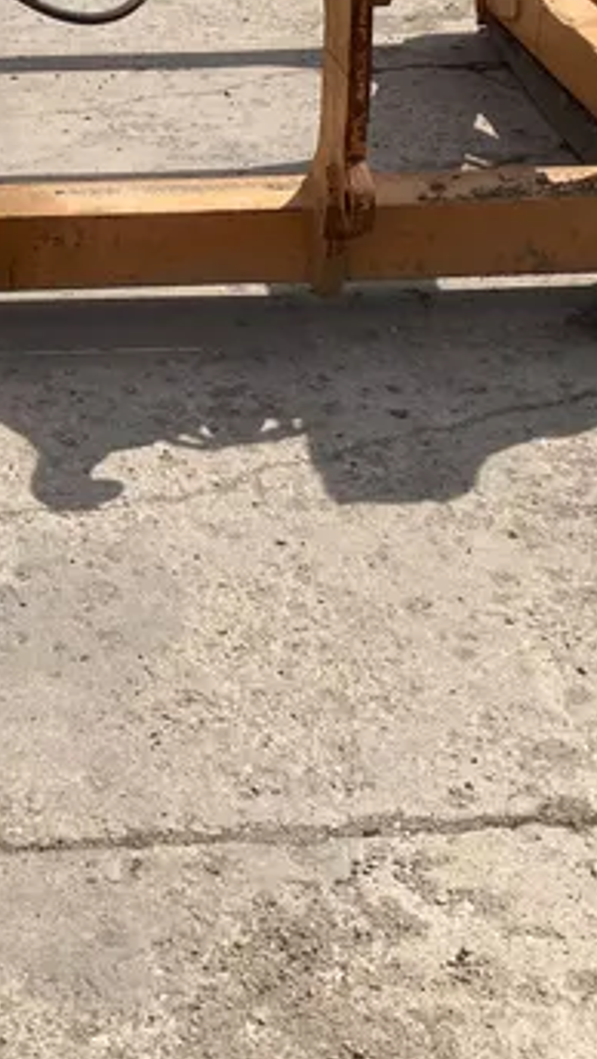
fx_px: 1826
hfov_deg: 18.3
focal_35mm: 65
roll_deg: +2.5
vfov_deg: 31.5
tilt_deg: -21.5
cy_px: 217
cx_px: 89
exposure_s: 1/2114
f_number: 1.8
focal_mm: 3.99
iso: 32
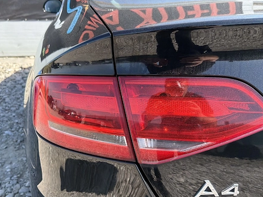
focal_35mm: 33
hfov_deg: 55.3
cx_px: 126
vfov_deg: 42.8
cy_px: 116
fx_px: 251
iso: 400
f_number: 1.78
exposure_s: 1/4673
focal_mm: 6.76
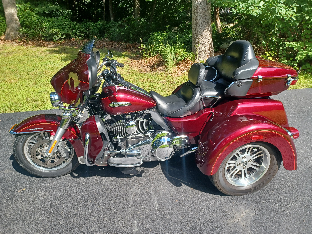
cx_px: 156
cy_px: 117
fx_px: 225
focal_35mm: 25
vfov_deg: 54.9
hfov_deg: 69.4
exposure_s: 1/118
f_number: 1.8
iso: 32
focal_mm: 4.6
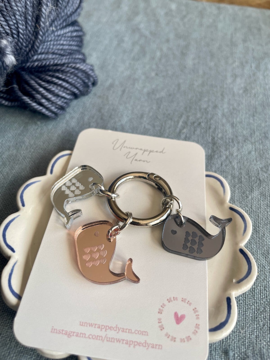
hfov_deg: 53.1
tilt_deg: -54.1
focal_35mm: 26
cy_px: 180
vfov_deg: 67.3
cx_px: 135
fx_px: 270
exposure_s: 1/230
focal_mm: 4.2
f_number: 1.6
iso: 32
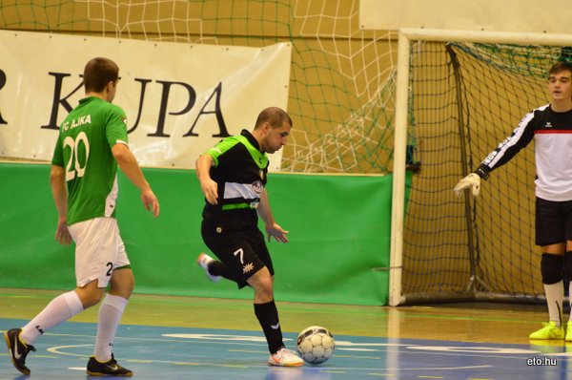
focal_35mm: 360
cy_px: 190
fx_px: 5711
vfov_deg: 3.8
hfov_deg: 5.7
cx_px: 286
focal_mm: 240
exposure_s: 1/400
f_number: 5.3
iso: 4000
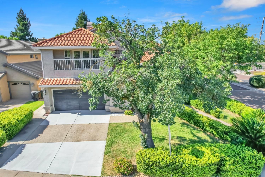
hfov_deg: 78.6
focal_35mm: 22
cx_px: 132
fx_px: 162
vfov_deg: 57.2
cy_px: 88
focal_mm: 8.38
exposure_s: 1/1000
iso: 100
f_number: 2.8
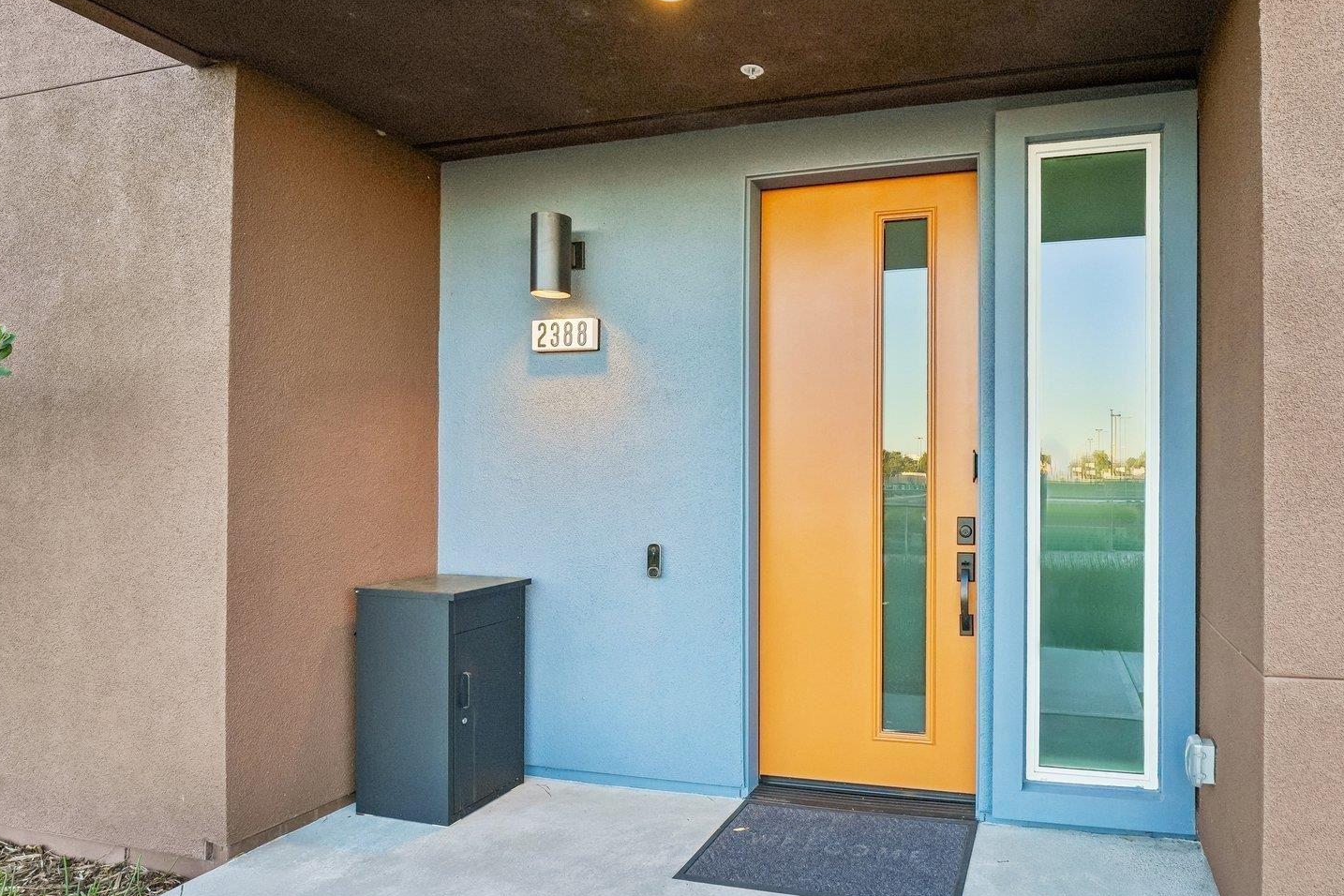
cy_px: 436
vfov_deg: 61.9
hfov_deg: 81.7
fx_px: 747
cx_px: 874
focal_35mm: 20
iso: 500
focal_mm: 14
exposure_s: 1/160
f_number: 8
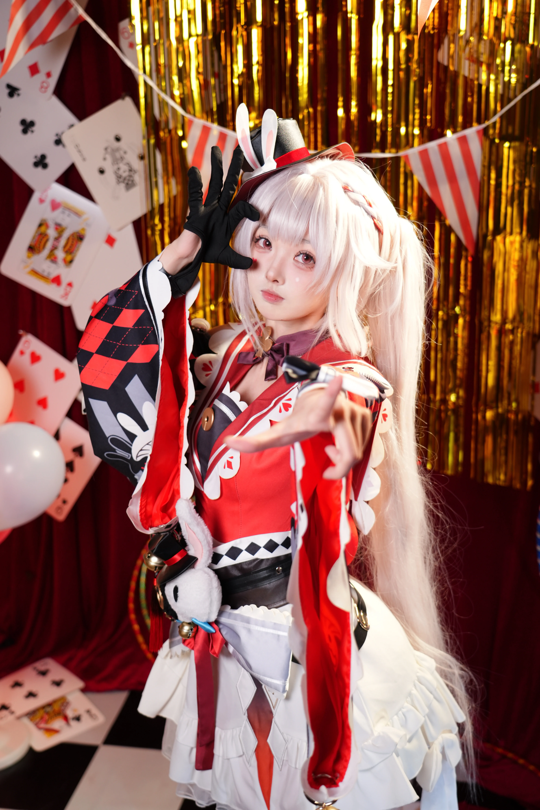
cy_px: 405
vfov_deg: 44.5
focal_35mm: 44
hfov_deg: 30.5
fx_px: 990
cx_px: 270
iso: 1000
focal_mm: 44
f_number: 4
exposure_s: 1/125
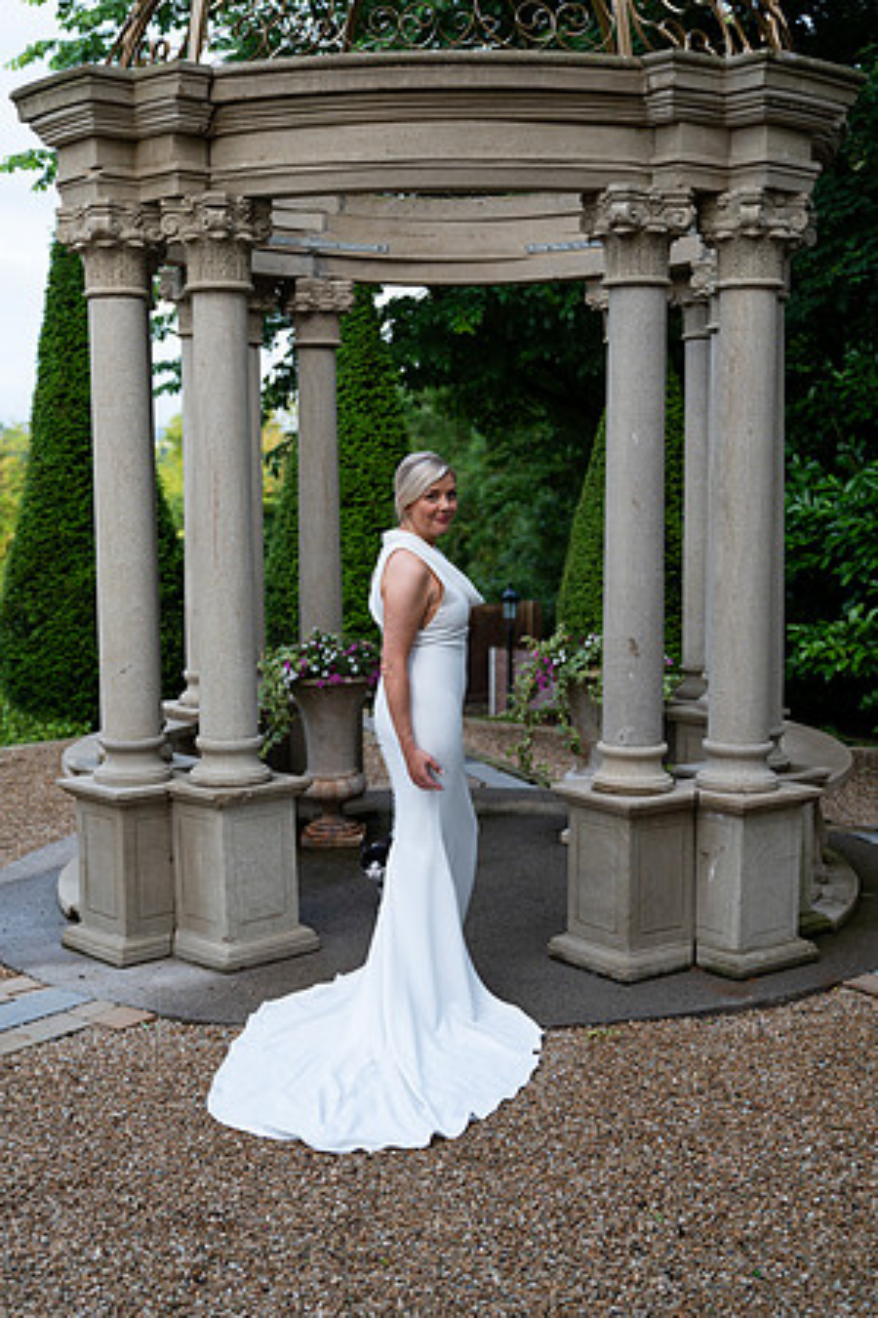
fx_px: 1610
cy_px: 659
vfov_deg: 44.5
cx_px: 439
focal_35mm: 44
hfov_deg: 30.5
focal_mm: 44
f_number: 2.8
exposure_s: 1/200
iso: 200
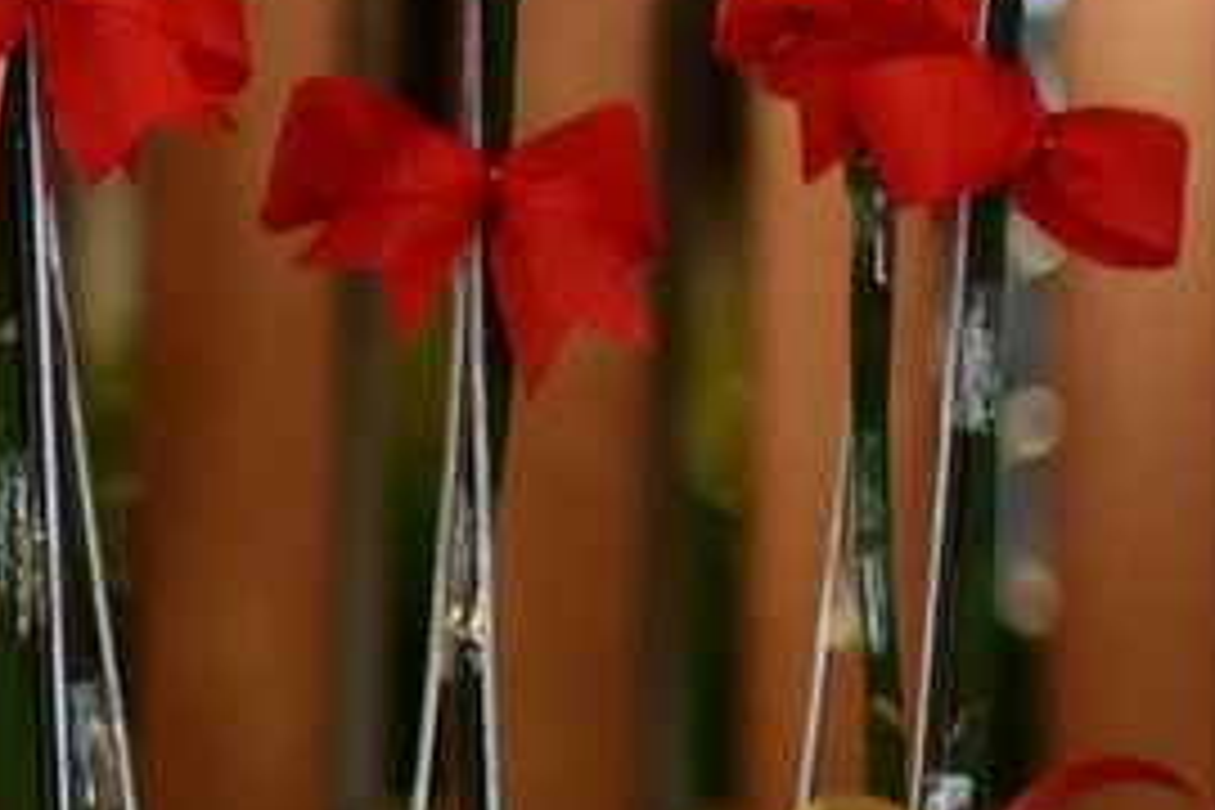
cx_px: 4162
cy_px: 776
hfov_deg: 3.2
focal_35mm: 630
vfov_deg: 2.2
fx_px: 21261
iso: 320
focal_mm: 85
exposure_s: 1/320
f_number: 1.8
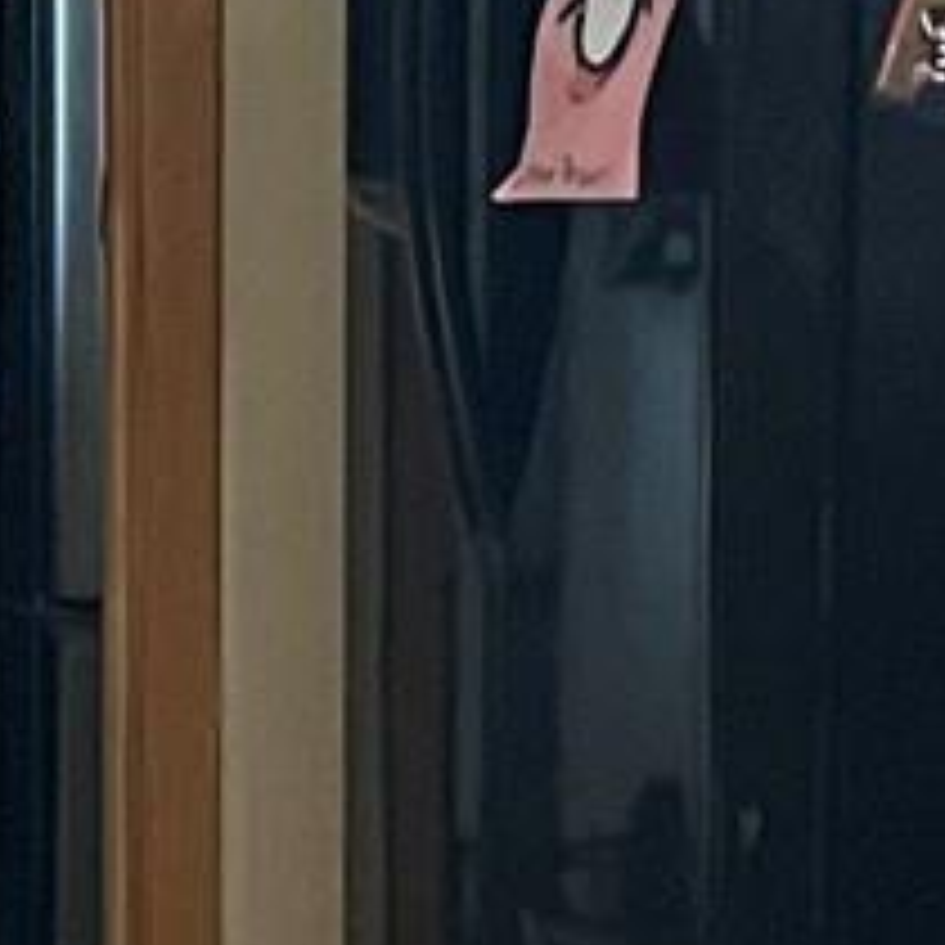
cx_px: -22
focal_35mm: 224
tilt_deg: -10.5
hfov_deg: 7.8
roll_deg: -0.1
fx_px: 6918
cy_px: 657
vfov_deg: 7.8
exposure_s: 1/40
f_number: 1.6
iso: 500
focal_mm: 4.2
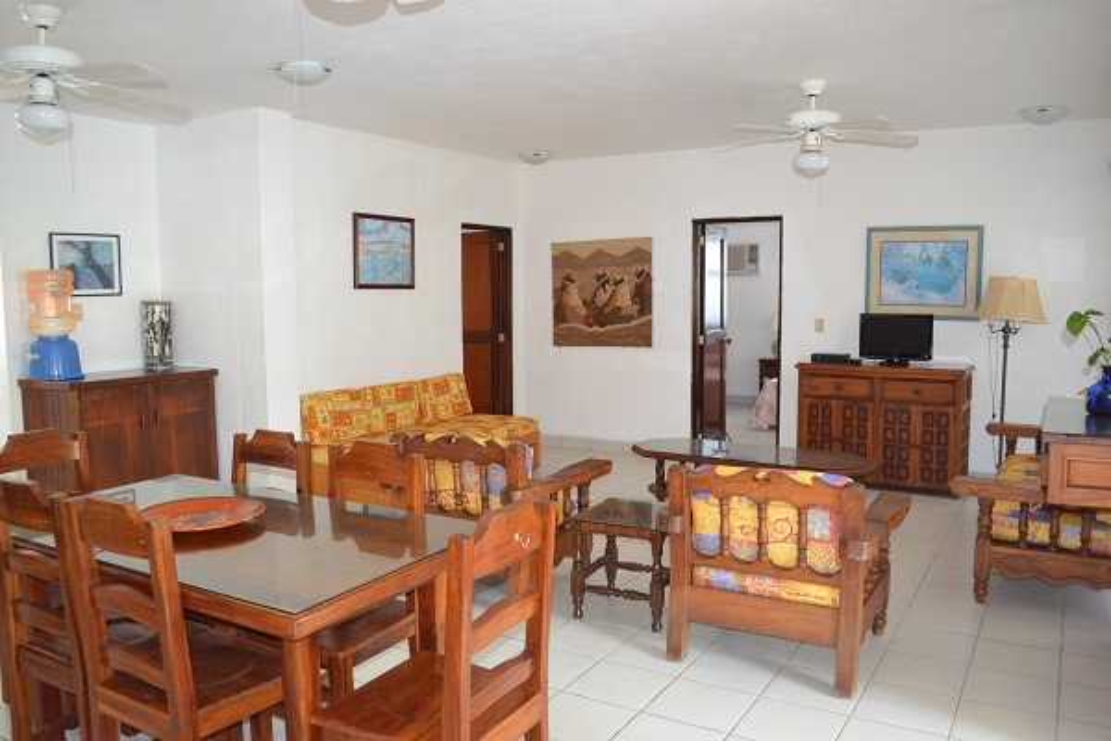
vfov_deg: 47.9
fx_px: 833
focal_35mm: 27
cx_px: 556
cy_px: 370
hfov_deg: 67.4
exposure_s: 1/60
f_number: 3.5
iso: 1600
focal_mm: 18
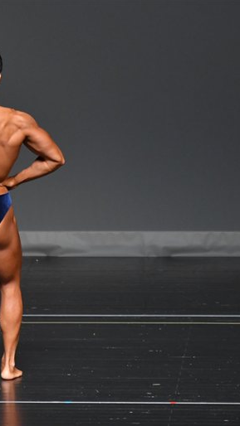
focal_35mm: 545
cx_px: -2
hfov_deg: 2.2
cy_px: 213
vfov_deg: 4.0
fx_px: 6168
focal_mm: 230
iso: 2500
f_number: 5.6
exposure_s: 1/400
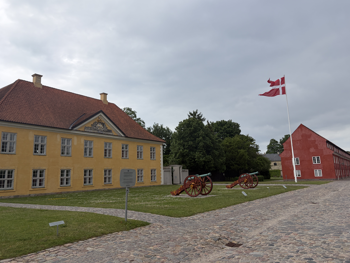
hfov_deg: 65.3
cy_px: 130
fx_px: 273
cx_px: 172
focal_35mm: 27
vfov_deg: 51.4
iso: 50
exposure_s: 1/1451
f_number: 1.6
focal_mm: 5.96
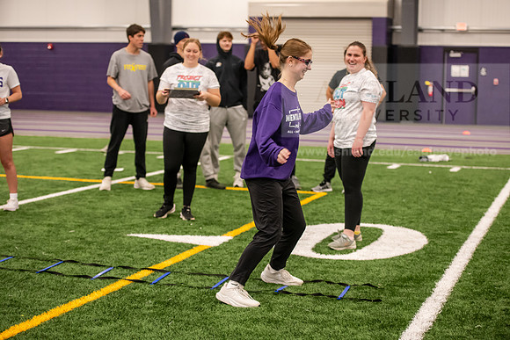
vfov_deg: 19.5
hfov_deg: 28.8
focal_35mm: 70
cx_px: 255
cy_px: 170
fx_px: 992
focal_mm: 70
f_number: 3.2
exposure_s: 1/200
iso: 2500
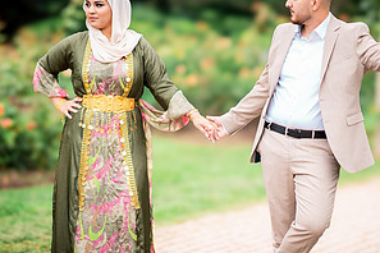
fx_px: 1752
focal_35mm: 166
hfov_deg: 12.4
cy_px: 159
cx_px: 211
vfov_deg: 8.3
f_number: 1.4
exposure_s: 1/2000
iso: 100
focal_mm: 85
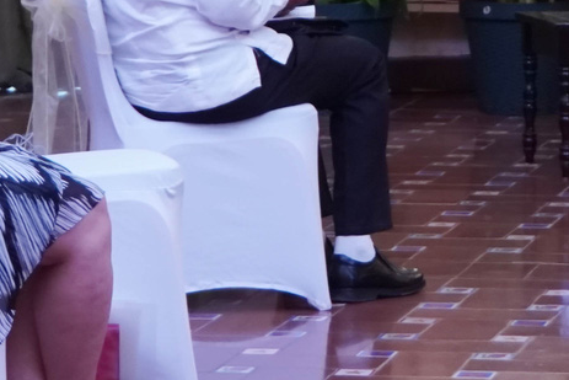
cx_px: 505
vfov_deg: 5.3
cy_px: -8
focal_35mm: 259
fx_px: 4095
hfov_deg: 7.9
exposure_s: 1/20
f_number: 5
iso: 2000
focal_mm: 40
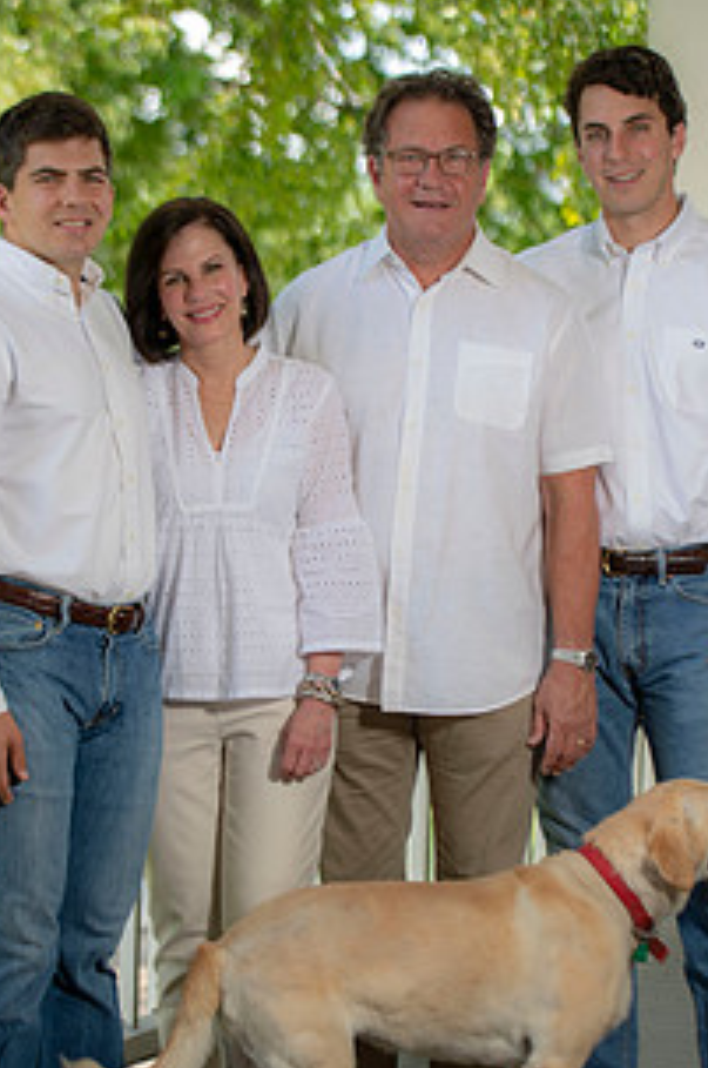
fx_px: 3078
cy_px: 610
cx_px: 393
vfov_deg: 19.7
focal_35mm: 104
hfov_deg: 13.1
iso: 100
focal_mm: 70
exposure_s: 1/200
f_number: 3.2
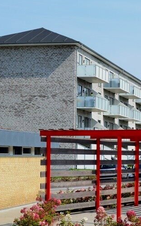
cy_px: 139
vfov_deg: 21.4
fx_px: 596
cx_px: 163
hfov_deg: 13.2
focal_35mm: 97
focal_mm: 31
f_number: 10
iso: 400
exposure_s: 1/320
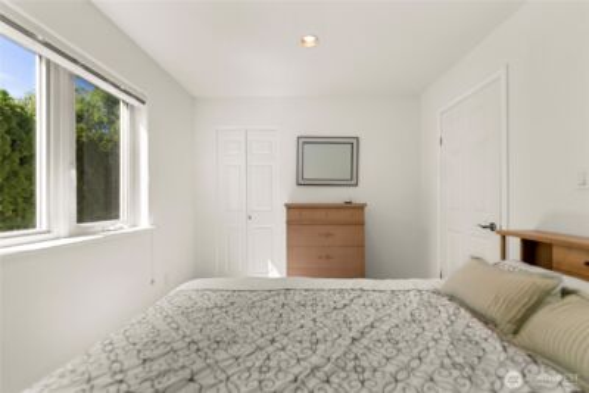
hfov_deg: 104.2
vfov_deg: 81.3
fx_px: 229
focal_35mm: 14
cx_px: 294
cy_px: 196
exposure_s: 1/250
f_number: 2.8
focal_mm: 14
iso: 400
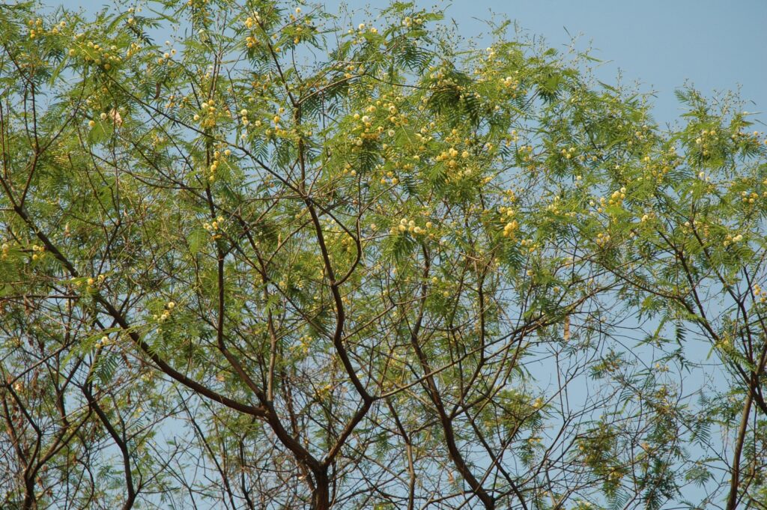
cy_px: 255
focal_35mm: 105
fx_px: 2235
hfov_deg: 19.5
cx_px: 384
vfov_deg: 13.0
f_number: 9
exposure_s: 1/320
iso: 250
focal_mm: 70
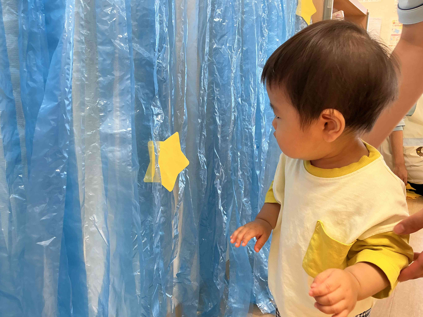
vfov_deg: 48.2
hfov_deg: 61.7
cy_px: 158
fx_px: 354
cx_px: 212
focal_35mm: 29
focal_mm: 3
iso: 64
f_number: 1.8
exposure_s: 1/120
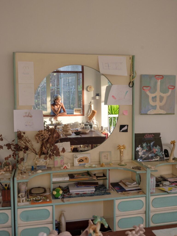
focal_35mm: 39
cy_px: 118
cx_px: 88
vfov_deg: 47.9
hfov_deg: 36.8
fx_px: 266
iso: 1600
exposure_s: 1/100
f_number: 9
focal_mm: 49.1
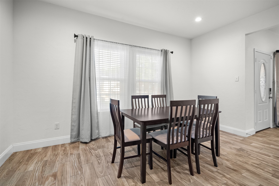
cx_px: 140
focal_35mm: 16
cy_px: 93
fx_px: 124
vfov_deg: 73.7
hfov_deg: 96.7
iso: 800
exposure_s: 1/1.67
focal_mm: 16
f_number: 7.1
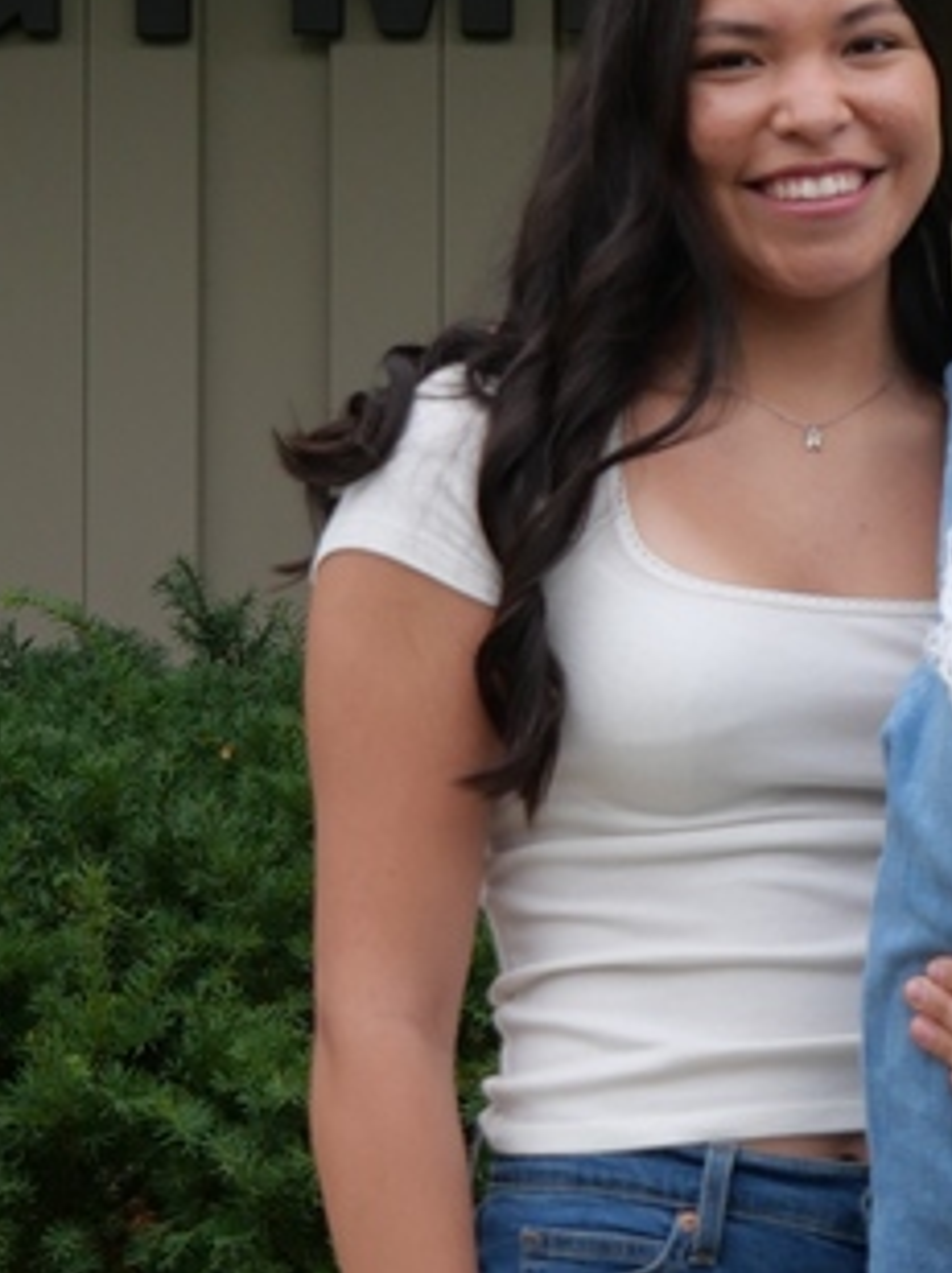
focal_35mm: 146
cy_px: 293
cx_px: 1372
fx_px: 5365
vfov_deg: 13.5
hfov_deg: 9.9
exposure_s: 1/250
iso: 250
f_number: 4.5
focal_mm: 22
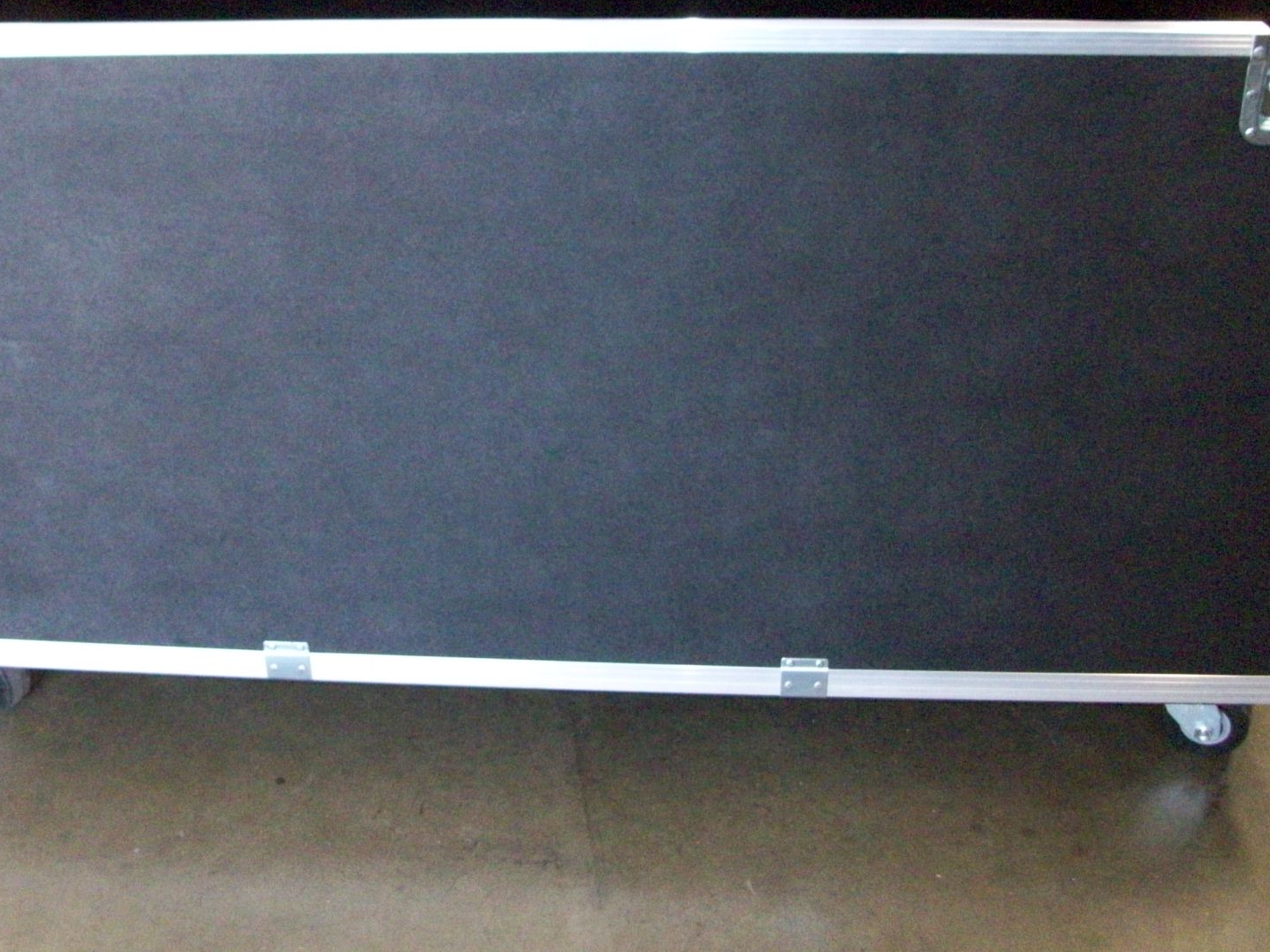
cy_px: 313
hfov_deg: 39.6
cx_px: 556
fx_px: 1761
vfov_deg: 30.0
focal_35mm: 48
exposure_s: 1/60
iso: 320
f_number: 2.8
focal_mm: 5.7
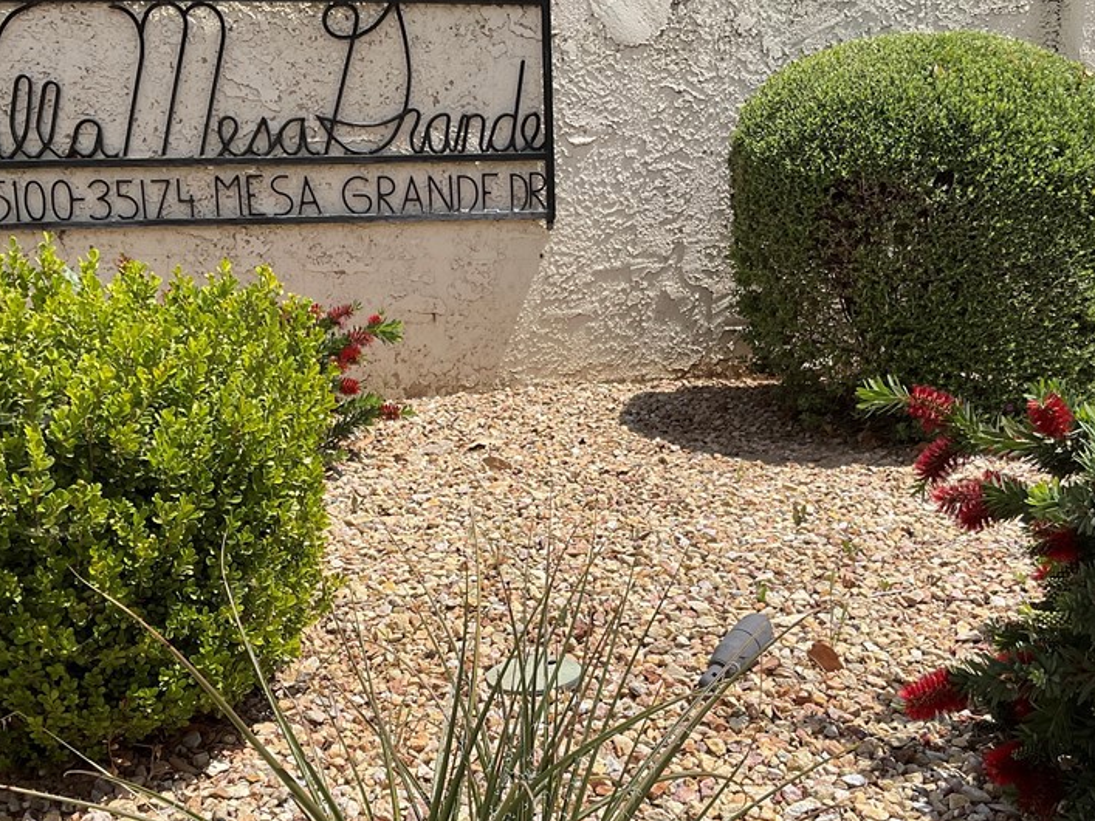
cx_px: 542
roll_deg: +1.5
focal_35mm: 42
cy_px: 493
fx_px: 1328
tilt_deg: -12.9
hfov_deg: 44.8
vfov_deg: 34.2
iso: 16
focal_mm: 3
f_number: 1.8
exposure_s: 1/2538
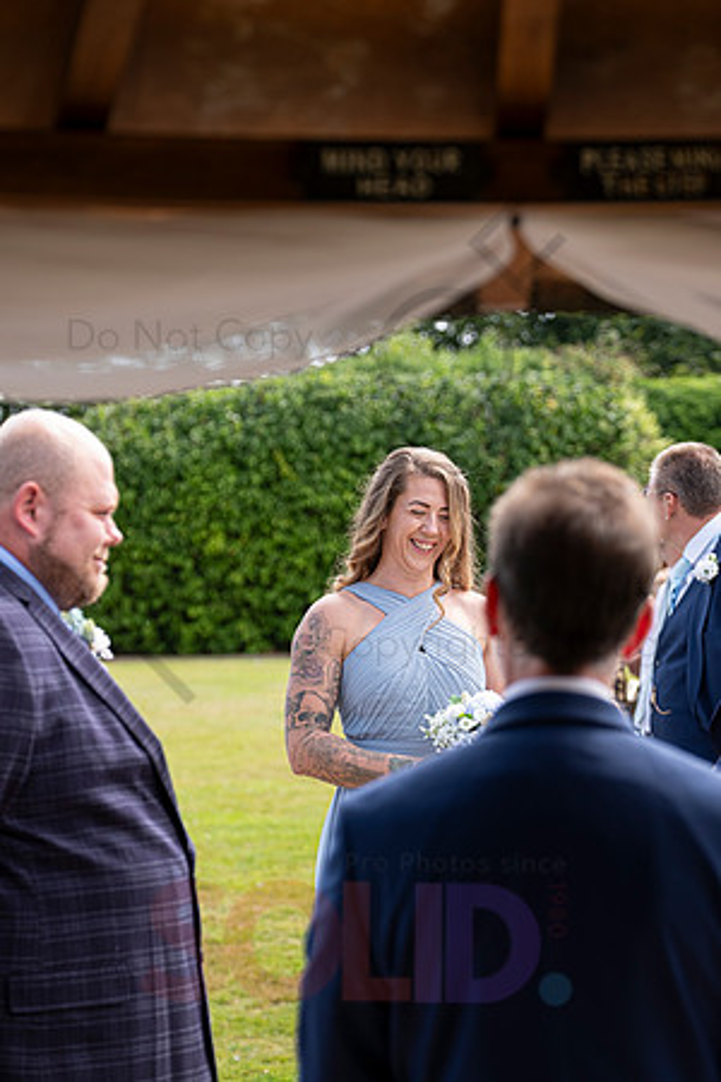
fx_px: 3214
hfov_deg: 12.8
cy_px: 541
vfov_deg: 19.1
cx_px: 360
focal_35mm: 107
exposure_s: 1/640
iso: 200
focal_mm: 71.5
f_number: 3.2
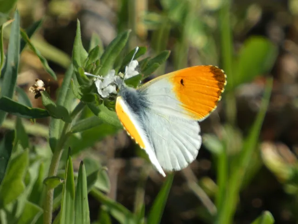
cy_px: 112
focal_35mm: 1132
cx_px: 149
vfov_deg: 1.3
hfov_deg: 1.8
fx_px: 9745
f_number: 5.7
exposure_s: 1/200
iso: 80
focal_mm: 202.9
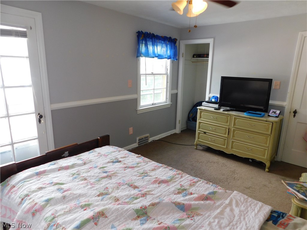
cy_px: 115
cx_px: 154
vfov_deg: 58.9
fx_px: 204
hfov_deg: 73.9
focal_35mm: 23
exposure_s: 1/30
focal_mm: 4
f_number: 3
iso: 160
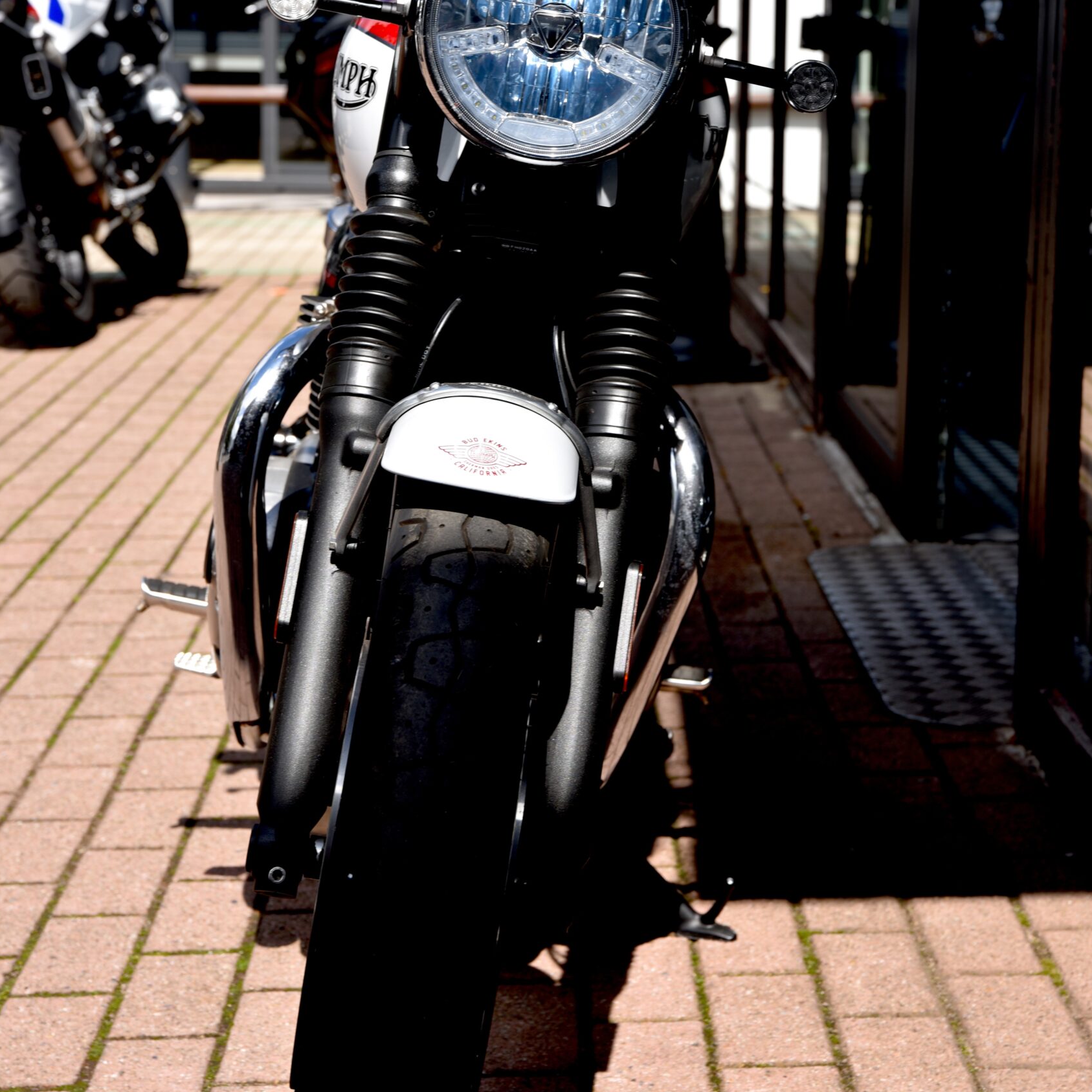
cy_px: 331
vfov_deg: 21.5
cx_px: 552
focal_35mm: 80
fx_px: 2855
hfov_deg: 21.7
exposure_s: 1/200
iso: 100
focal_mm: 62
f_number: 7.1
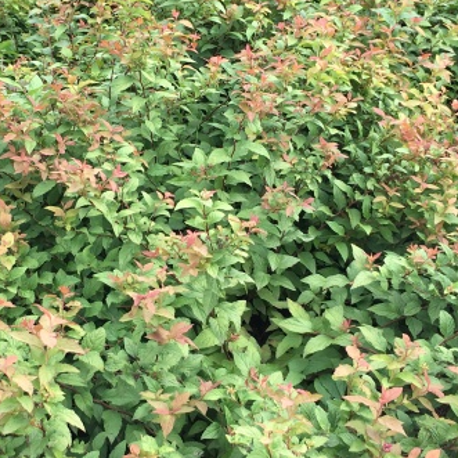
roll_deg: +0.2
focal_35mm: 62
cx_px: 159
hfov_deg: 27.6
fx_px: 928
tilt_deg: -33.1
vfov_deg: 27.7
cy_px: 228
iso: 25
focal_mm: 4.15
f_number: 2.2
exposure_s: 1/398
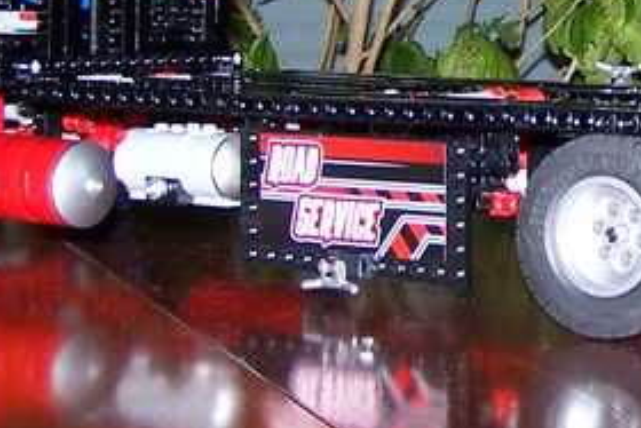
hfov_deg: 17.0
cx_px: 849
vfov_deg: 12.0
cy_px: -5
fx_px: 2013
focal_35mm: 113
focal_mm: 6.3
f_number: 2.8
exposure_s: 1/60
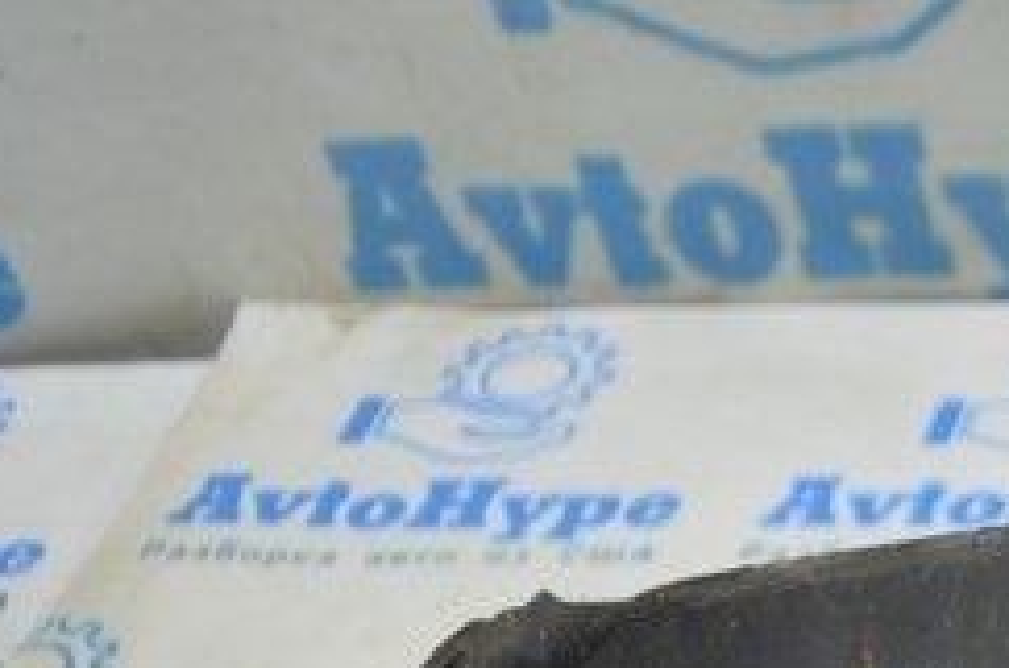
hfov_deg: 16.4
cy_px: 1409
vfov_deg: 10.8
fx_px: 3189
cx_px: 1499
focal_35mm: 114
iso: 400
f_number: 3.5
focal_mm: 18
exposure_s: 1/50
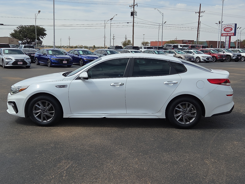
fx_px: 276
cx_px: 122
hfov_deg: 47.9
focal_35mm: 39
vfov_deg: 36.8
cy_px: 92
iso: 77
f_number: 1.8
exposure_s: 1/10000
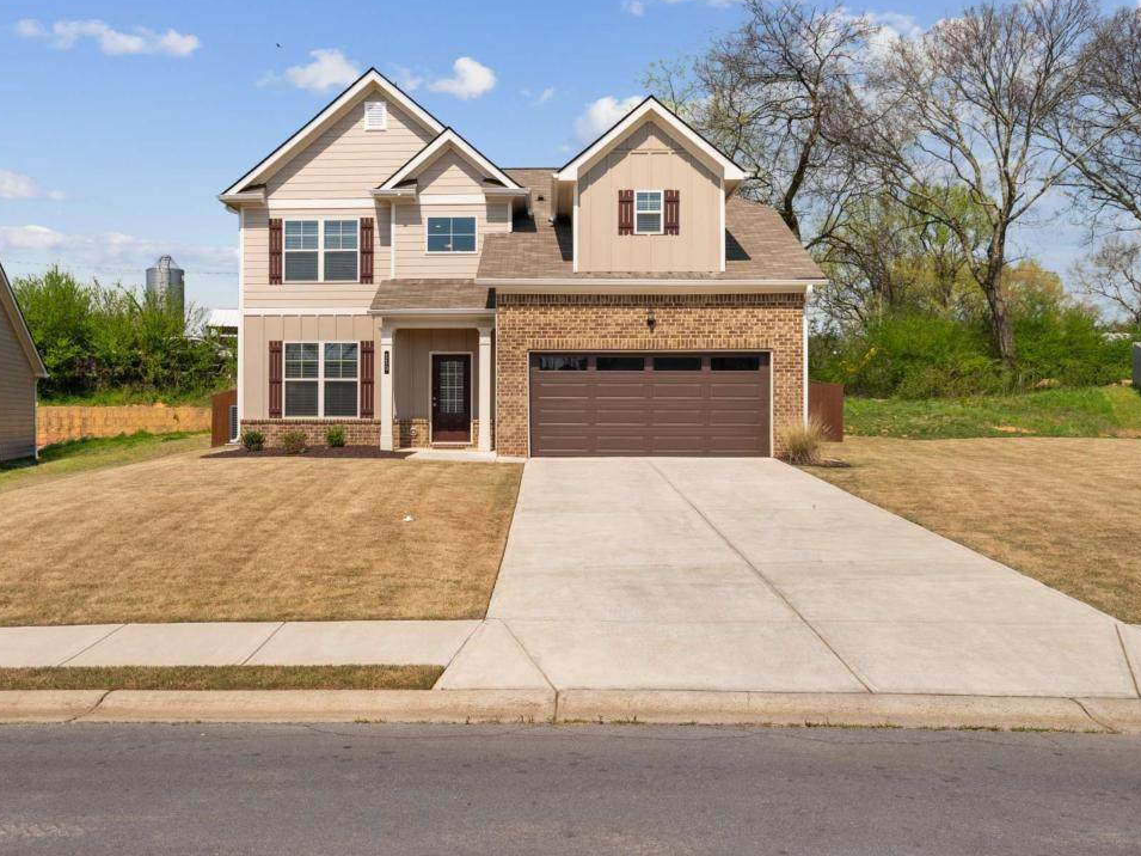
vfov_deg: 48.2
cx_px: 515
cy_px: 407
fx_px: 956
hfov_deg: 61.5
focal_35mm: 29
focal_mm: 24
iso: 800
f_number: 8
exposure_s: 1/320
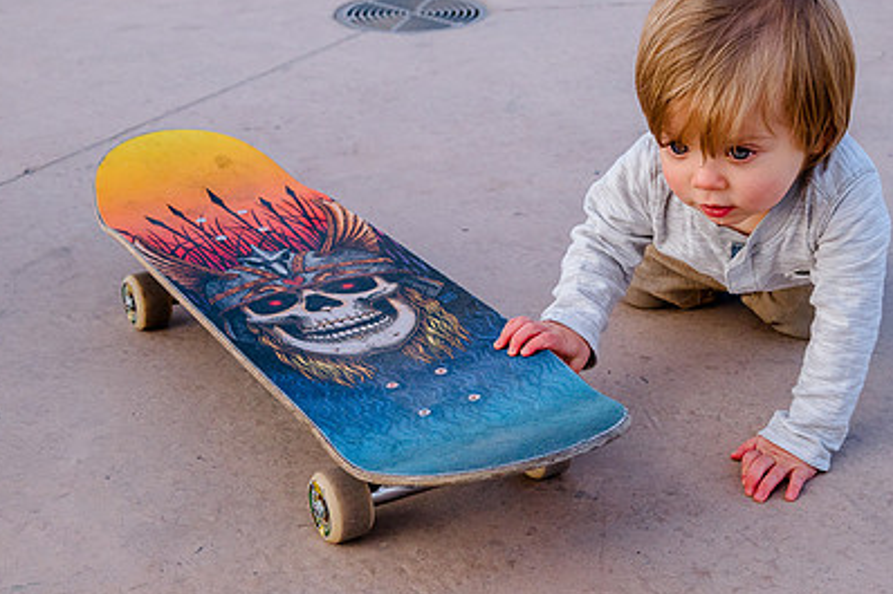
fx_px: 1661
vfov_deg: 20.3
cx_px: 527
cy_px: 262
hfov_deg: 30.0
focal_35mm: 67
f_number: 7.1
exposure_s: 1/800
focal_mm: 46
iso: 1250
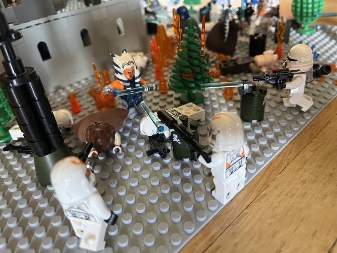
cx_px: 168
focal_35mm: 26
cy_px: 126
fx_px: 253
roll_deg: +6.8
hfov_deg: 67.3
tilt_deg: -34.7
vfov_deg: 53.1
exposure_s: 1/53
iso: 500
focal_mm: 5.1
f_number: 1.6
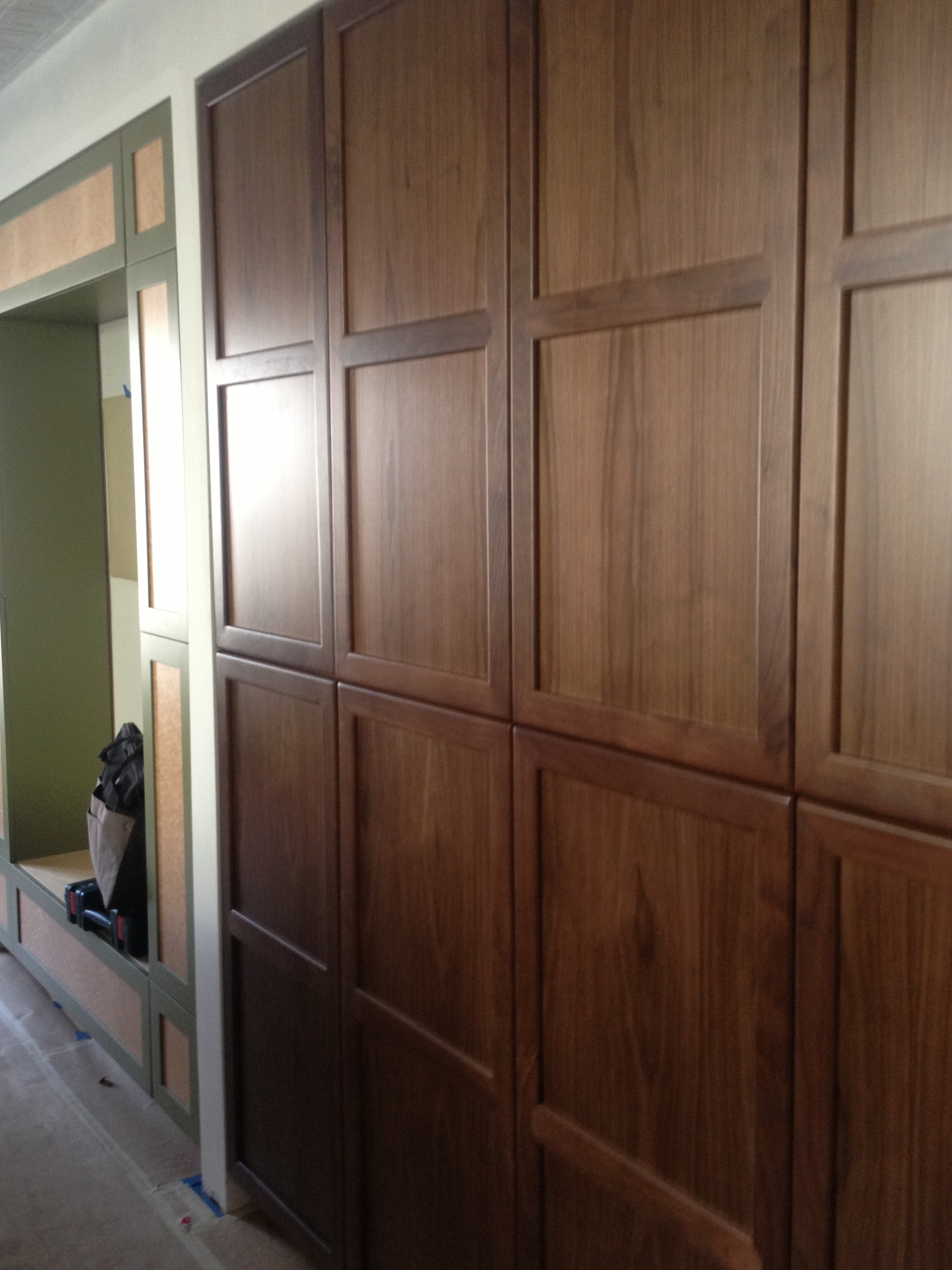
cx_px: 430
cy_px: 609
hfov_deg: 36.8
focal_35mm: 39
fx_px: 1430
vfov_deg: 47.8
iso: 125
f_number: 2.4
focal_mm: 4.28
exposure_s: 1/20
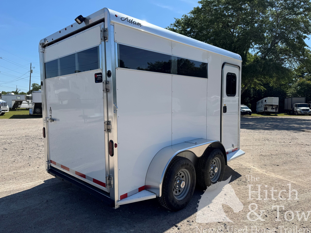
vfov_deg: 56.8
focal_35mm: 24
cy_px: 116
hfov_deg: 71.6
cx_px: 156
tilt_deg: -3.7
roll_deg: -1.4
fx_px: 216
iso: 80
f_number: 1.78
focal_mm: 6.76
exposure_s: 1/5814
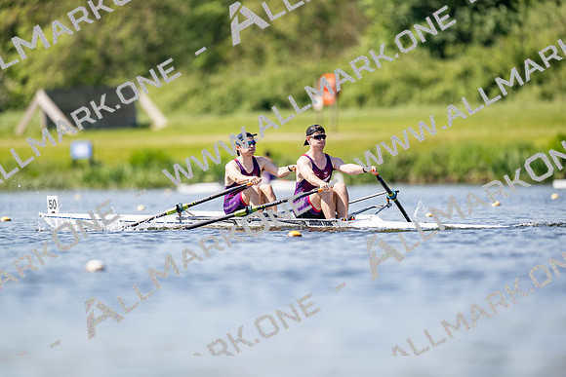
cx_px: 283
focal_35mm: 600
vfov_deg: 2.3
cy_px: 188
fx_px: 9435
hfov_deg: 3.4
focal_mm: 600
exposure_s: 1/2500
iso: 280
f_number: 4
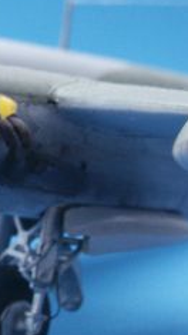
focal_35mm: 188
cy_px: 97
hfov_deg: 6.3
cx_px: -118
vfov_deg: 11.4
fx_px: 1668
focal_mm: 15.54
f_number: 3.6
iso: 200
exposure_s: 1/15
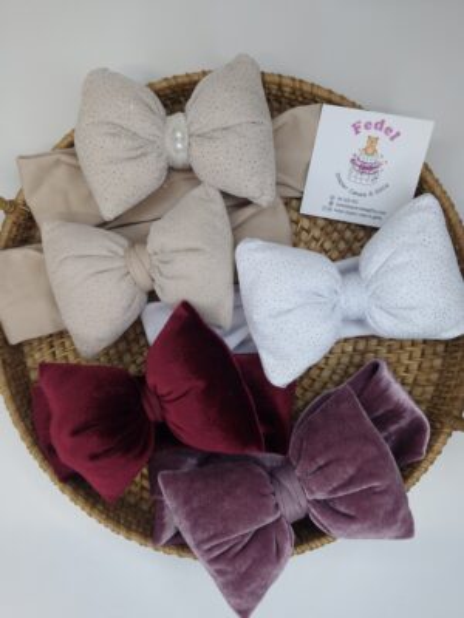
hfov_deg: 58.9
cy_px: 309
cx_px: 232
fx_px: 411
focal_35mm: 23
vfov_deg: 73.9
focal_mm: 5.54
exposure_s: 1/100
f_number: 1.8
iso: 64
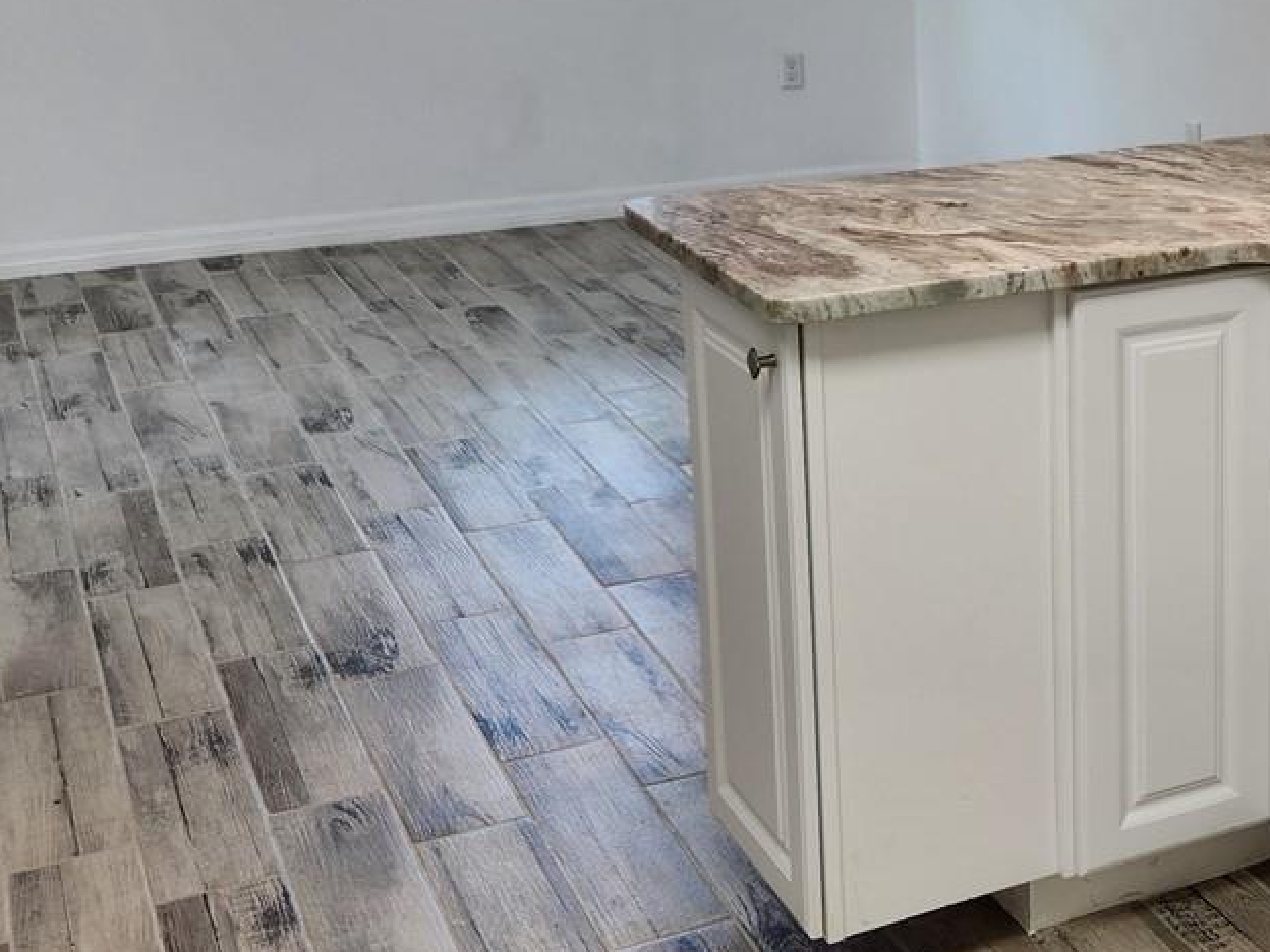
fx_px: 2165
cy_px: 214
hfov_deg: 30.3
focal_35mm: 59
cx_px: 1282
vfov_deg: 24.5
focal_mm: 5.4
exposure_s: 1/120
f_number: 1.8
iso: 64
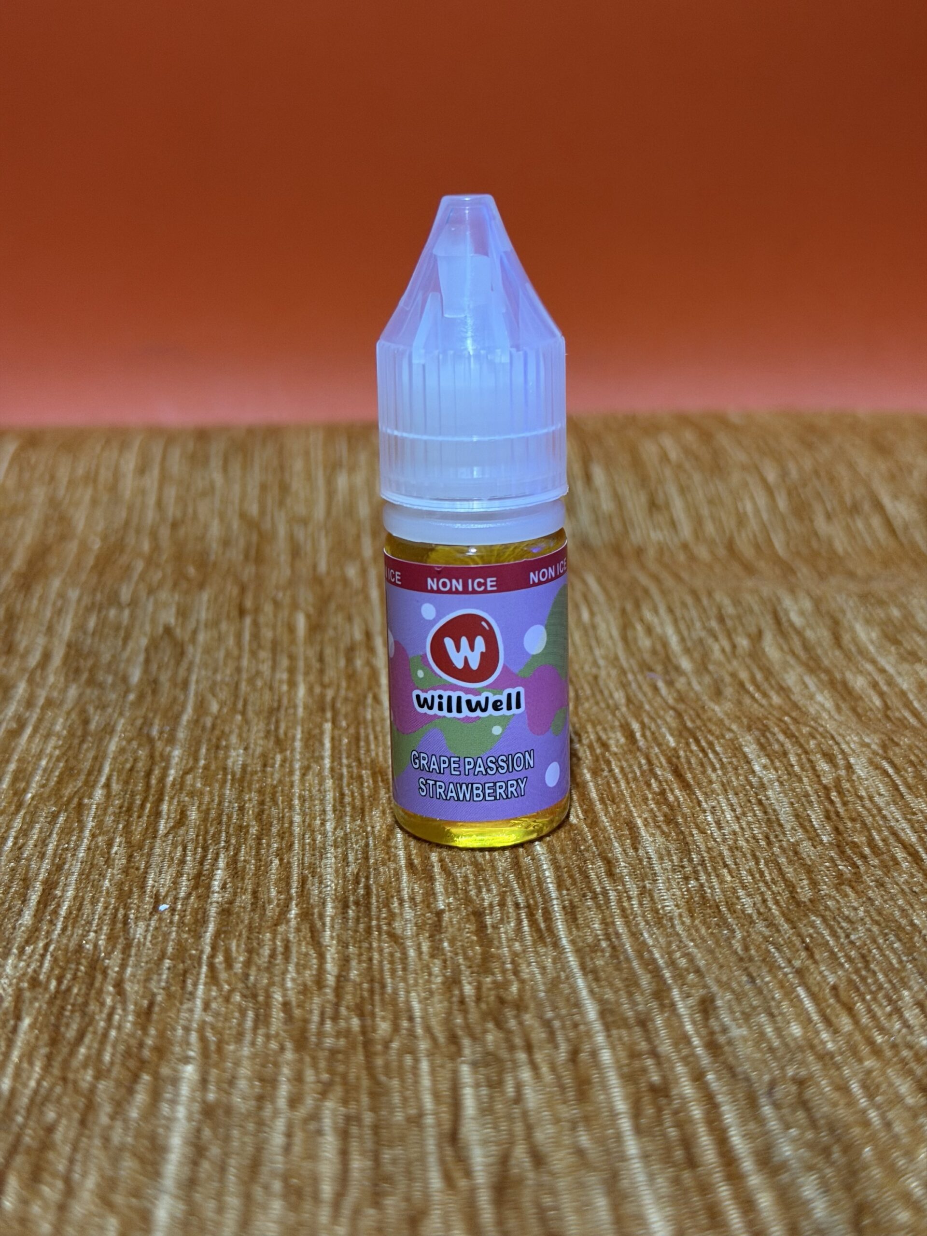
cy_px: 618
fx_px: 1714
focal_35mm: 48
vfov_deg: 39.7
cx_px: 464
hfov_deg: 30.3
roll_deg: +0.2
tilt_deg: -17.9
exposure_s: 1/39
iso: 500
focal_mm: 6.76
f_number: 1.78
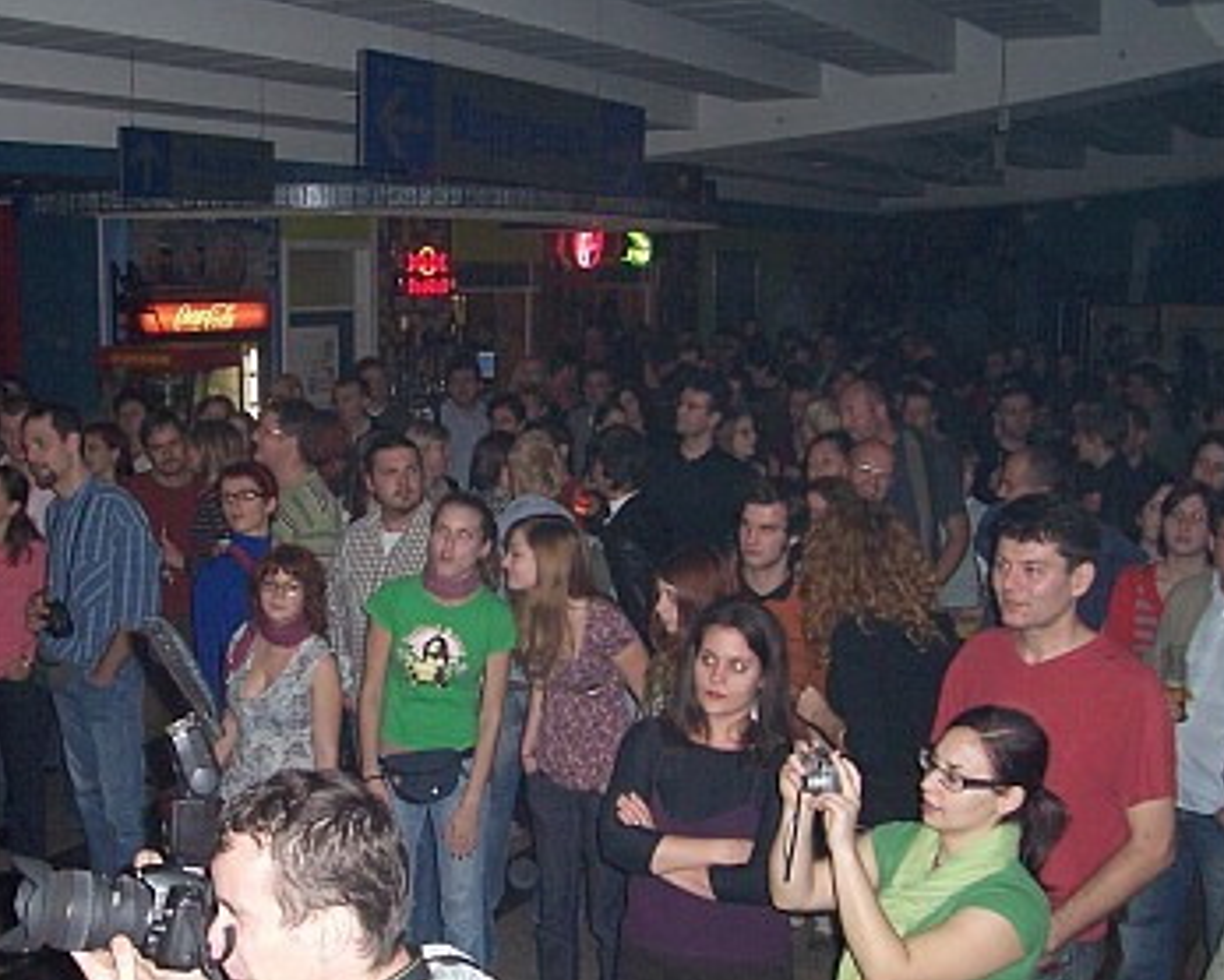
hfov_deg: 42.6
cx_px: 483
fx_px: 1559
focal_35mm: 43
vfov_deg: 34.9
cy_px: 559
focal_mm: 5.6
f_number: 2.7
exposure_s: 1/60
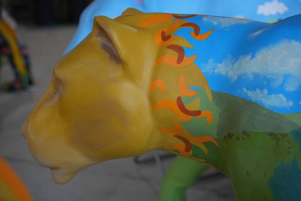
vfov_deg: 18.2
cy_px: 100
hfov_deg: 27.0
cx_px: 150
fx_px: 627
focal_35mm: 75
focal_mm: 75
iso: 1250
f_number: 4
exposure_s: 1/160
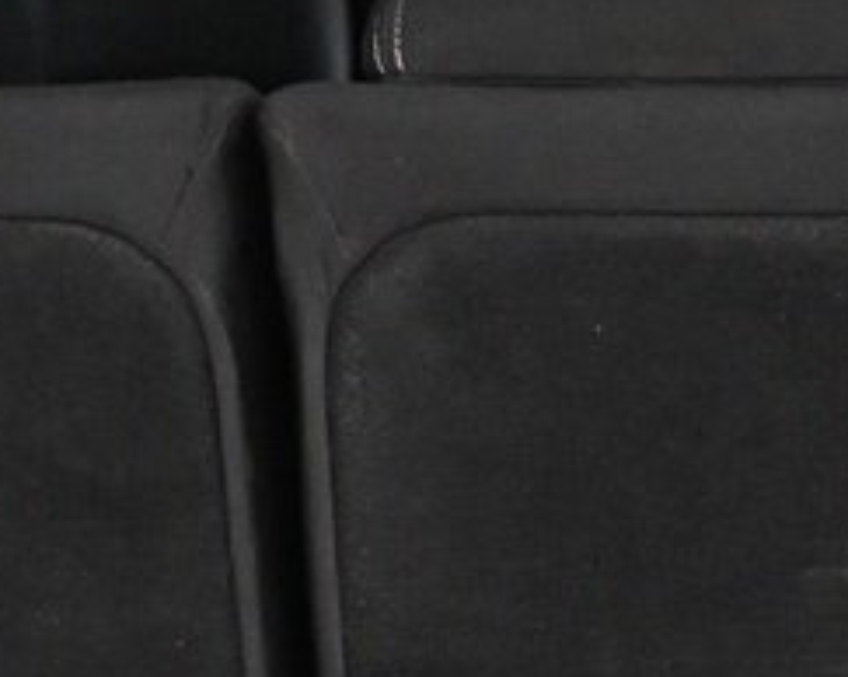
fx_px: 4943
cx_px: 485
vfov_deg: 7.8
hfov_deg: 9.8
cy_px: 841
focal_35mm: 197
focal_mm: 21
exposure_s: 1/60
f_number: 4
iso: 4000
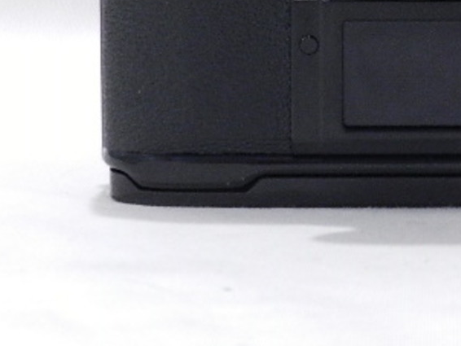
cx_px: 423
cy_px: 29
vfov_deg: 9.2
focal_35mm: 161
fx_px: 2145
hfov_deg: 12.2
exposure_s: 1/30
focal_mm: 13.5
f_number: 4.8
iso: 800
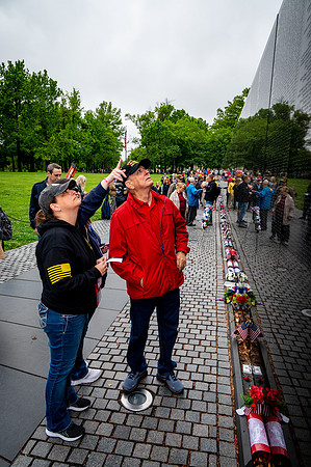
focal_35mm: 24
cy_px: 234
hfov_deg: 53.0
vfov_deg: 73.8
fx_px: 312
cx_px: 156
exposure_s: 1/640
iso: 560
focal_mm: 24
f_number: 8
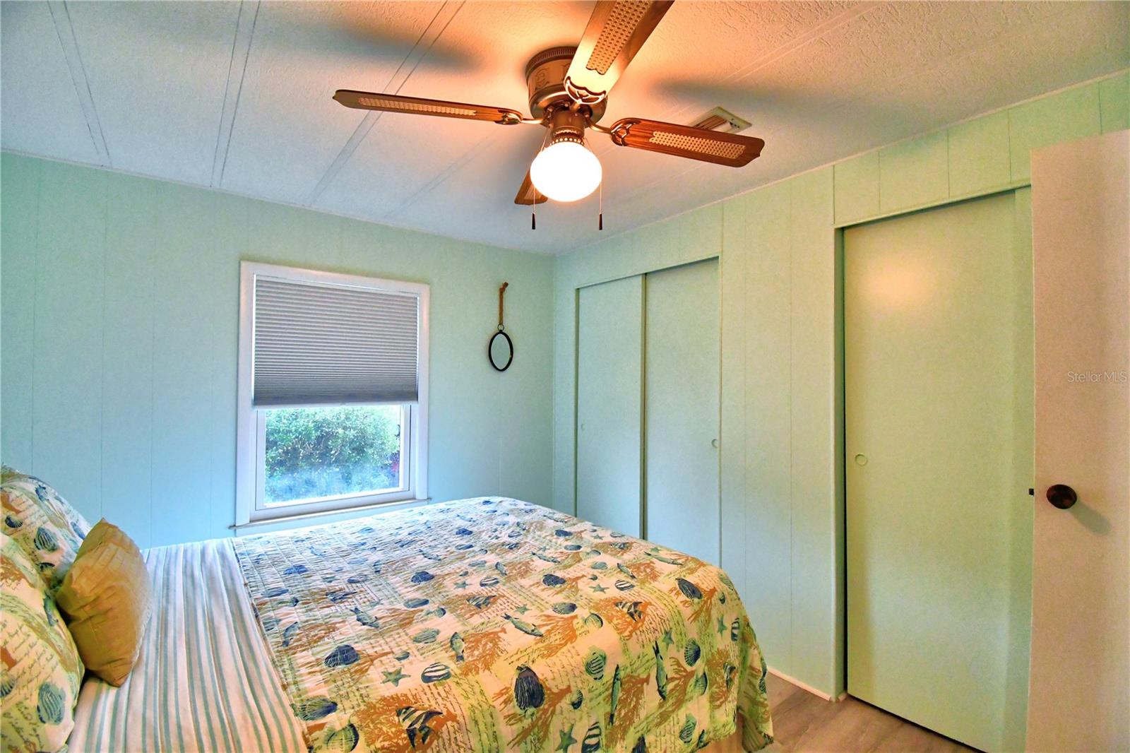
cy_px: 376
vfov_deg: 77.3
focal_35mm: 15
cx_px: 565
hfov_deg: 100.4
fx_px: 471
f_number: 8
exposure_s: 1/60
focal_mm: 10
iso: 3200
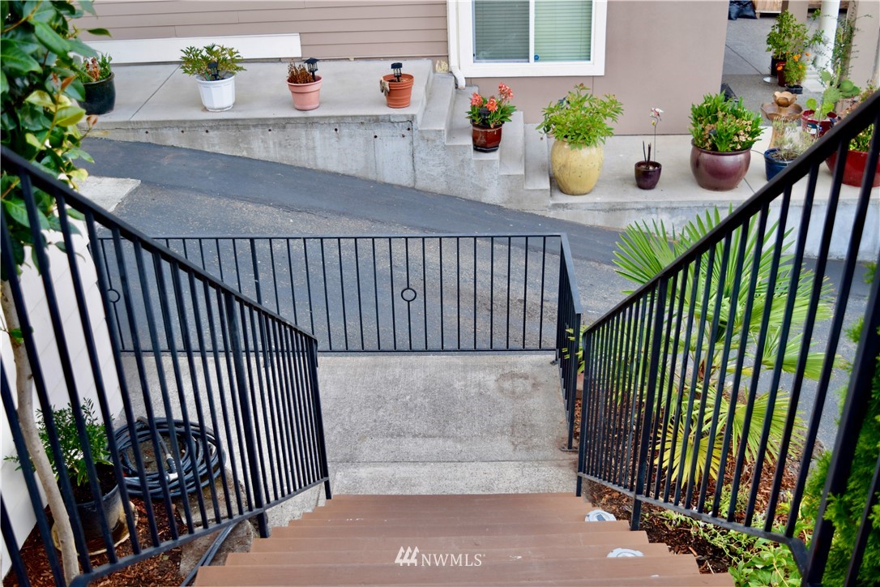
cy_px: 294
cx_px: 440
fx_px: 953
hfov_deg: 49.6
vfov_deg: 34.2
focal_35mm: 39
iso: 400
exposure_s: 1/80
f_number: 4.5
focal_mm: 26
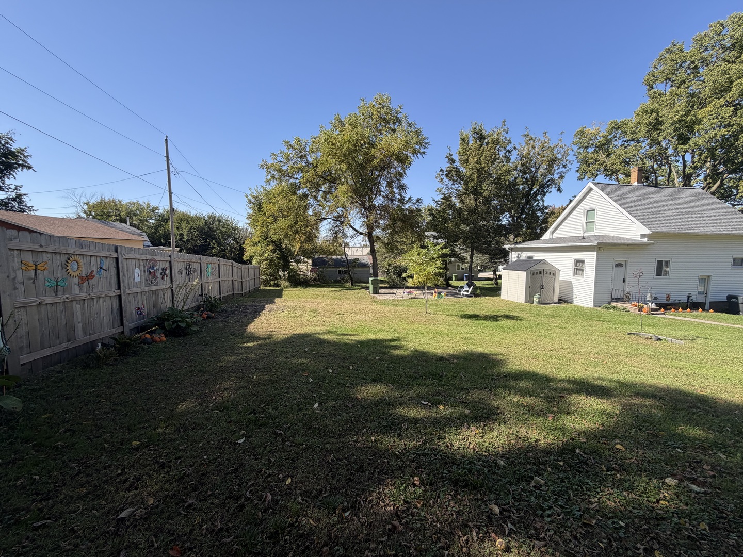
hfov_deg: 102.1
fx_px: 300
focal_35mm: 14
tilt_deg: -6.0
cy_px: 278
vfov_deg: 85.7
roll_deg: +0.2
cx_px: 372
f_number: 2.2
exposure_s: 1/770
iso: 40
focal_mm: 2.22
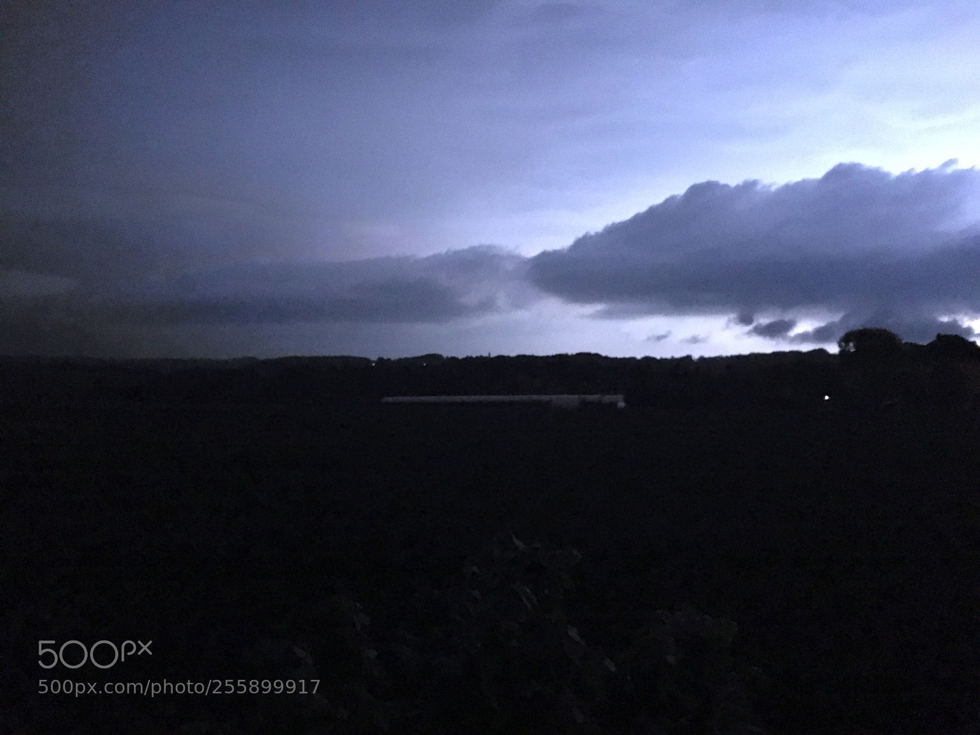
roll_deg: -1.1
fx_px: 821
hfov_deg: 61.7
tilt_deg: +1.2
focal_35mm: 29
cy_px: 368
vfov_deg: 48.2
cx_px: 490
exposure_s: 1/17
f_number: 2.2
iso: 1600
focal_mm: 4.15
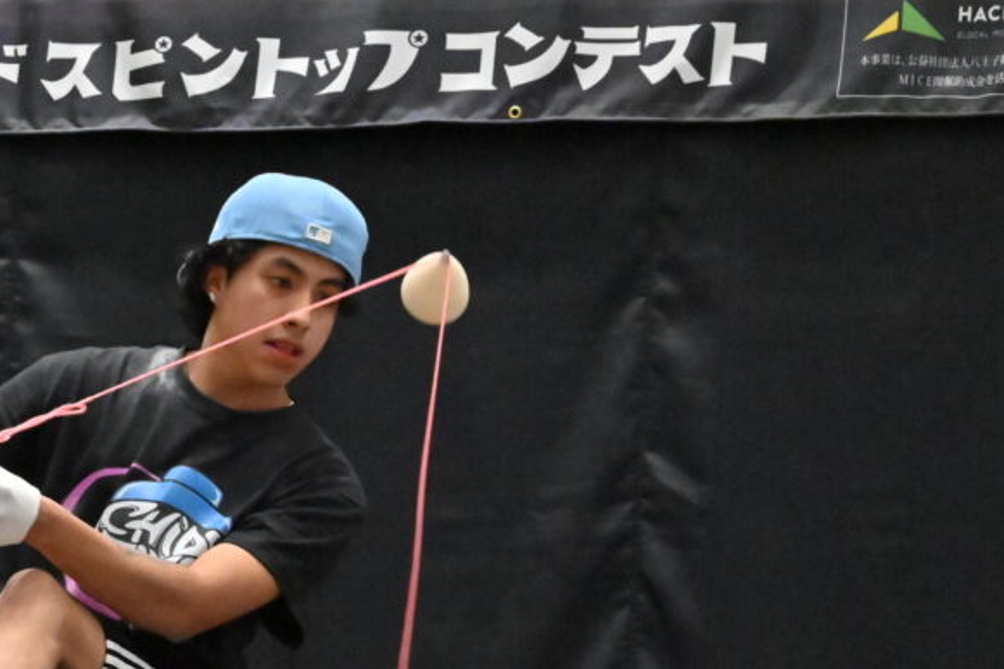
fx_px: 3624
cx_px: 149
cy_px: 647
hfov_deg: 15.6
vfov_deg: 10.5
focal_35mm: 130
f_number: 10
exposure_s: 1/400
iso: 16000
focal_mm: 59
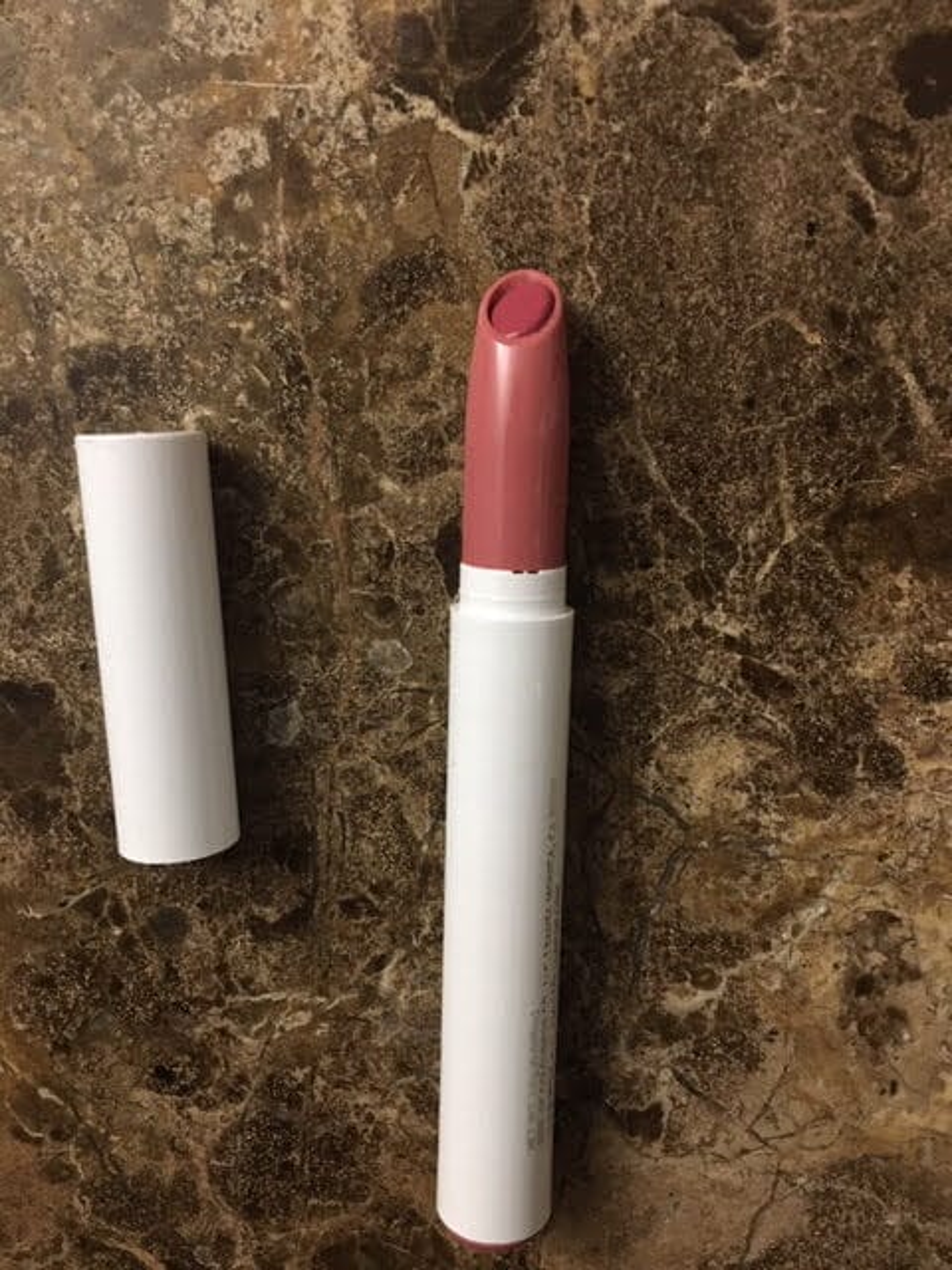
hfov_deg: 48.2
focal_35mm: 29
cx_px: 476
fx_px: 1063
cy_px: 635
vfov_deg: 61.7
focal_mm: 4.15
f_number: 2.2
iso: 200
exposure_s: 1/15
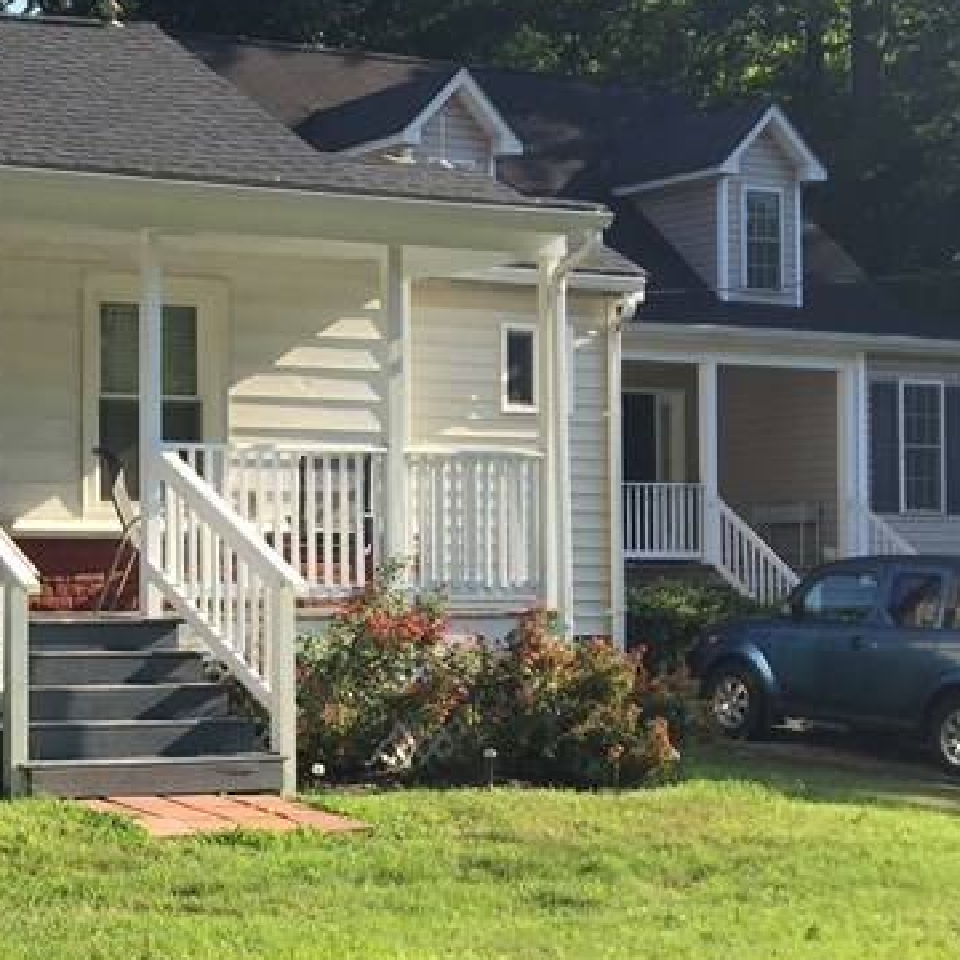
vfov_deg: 23.7
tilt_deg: +1.1
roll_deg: +0.5
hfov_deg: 22.3
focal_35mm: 73
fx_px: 2290
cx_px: -104
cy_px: 523
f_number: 2.2
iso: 32
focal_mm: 4.15
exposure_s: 1/732
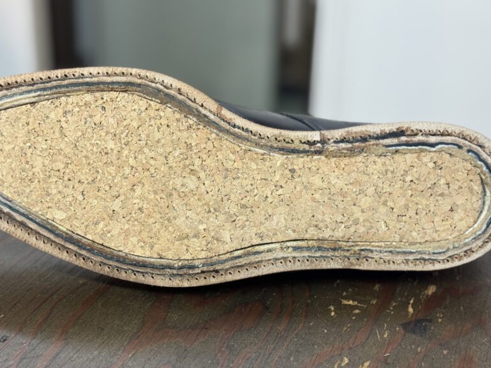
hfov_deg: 30.3
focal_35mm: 64
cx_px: 230
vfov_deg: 22.9
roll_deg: -1.3
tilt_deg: -27.1
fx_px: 908
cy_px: 204
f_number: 1.78
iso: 80
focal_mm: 6.76
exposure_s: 1/60
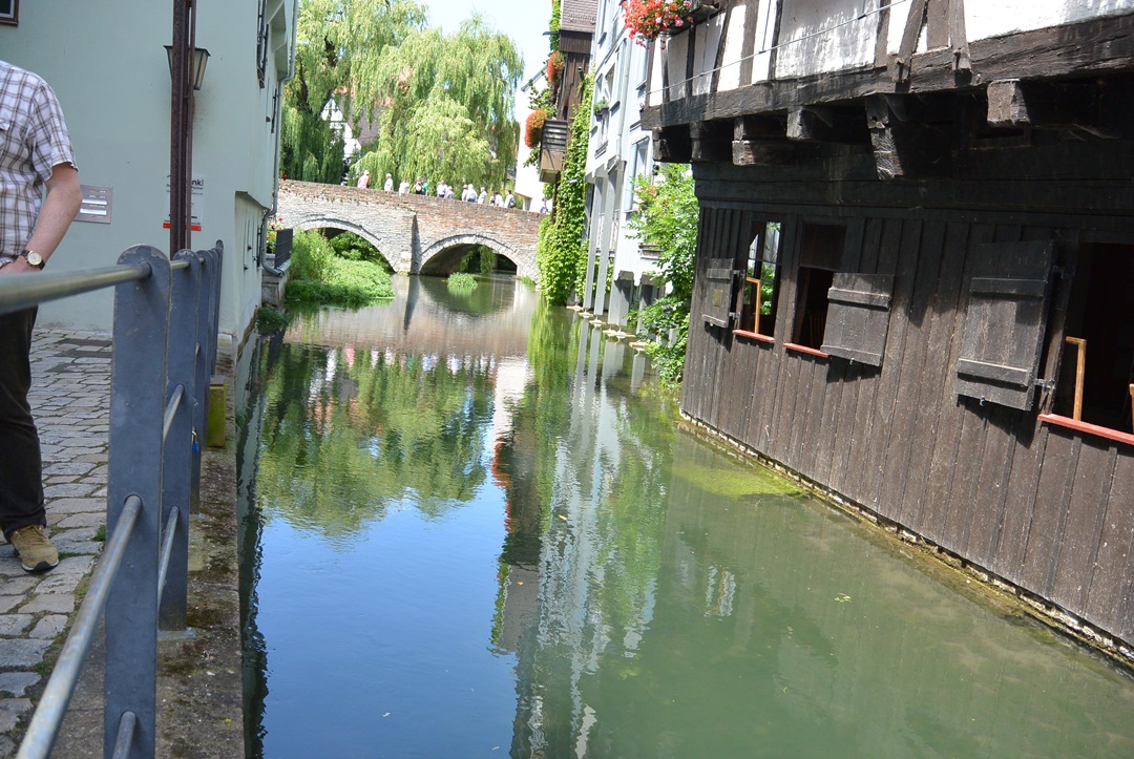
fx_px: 915
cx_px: 567
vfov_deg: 45.1
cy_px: 380
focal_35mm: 29
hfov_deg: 63.6
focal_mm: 11
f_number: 3.5
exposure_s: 1/500
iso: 200
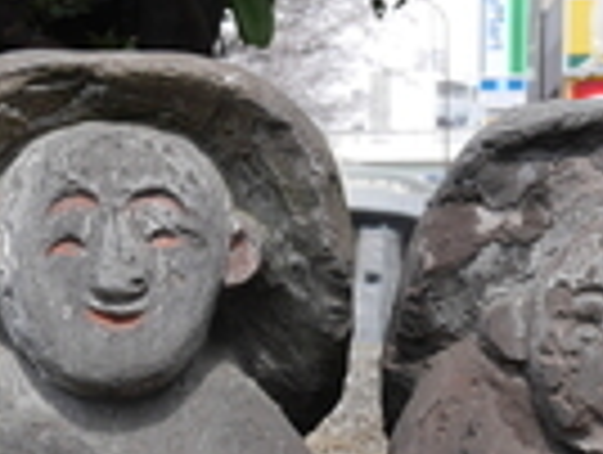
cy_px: 614
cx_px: -22
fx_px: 3752
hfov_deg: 9.1
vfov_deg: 6.9
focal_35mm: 215
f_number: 6.3
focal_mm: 24
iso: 200
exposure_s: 1/200
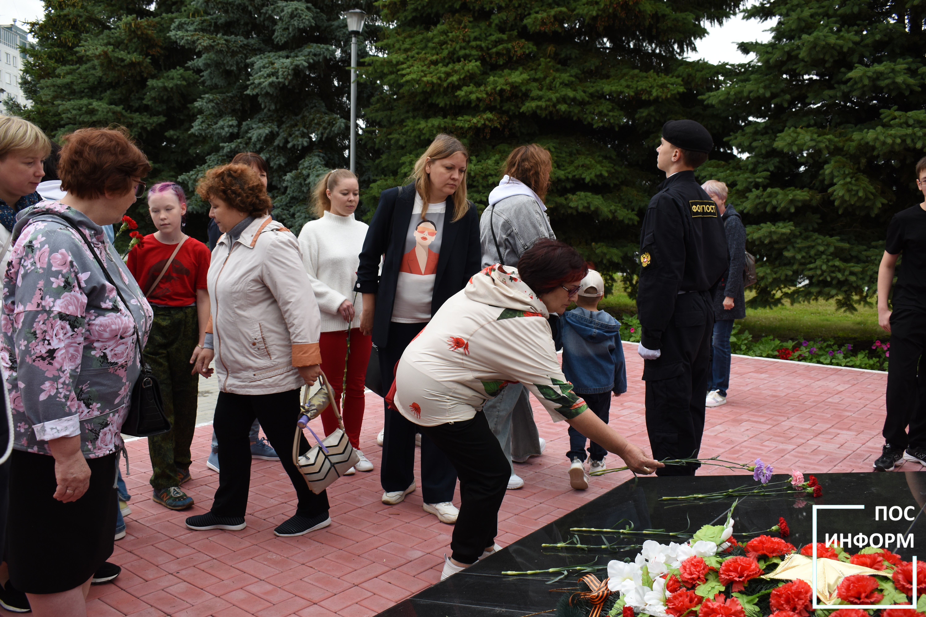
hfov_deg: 57.2
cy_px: 308
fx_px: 849
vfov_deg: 40.0
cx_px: 463
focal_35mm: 33
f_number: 5.6
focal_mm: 22
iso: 200
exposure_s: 1/320
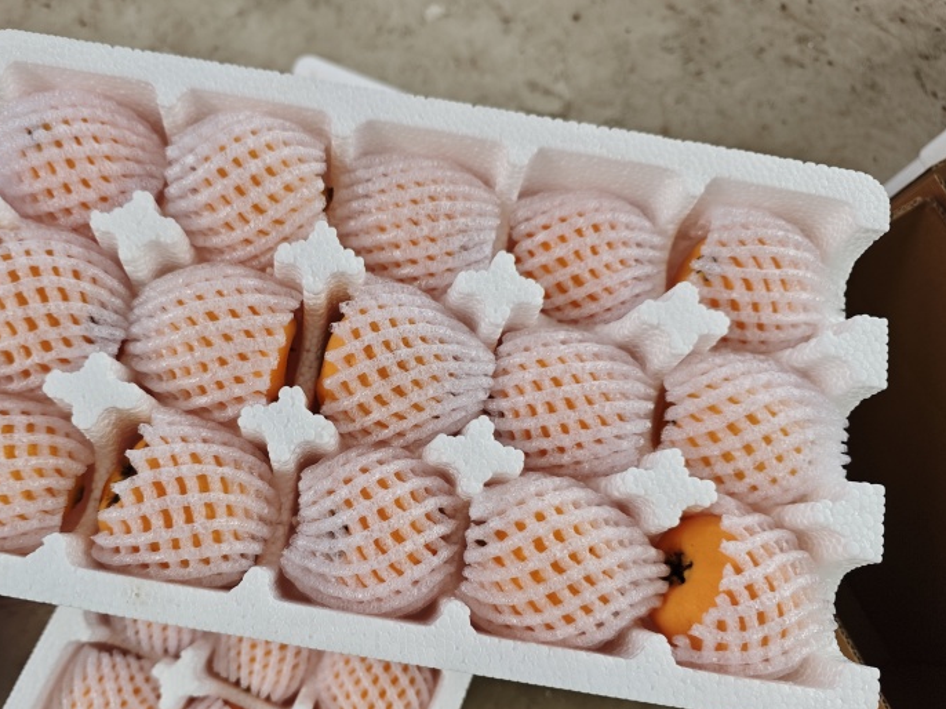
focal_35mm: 28
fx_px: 765
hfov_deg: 63.1
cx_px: 400
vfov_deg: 49.6
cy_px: 406
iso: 64
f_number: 1.6
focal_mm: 5.84
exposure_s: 1/100
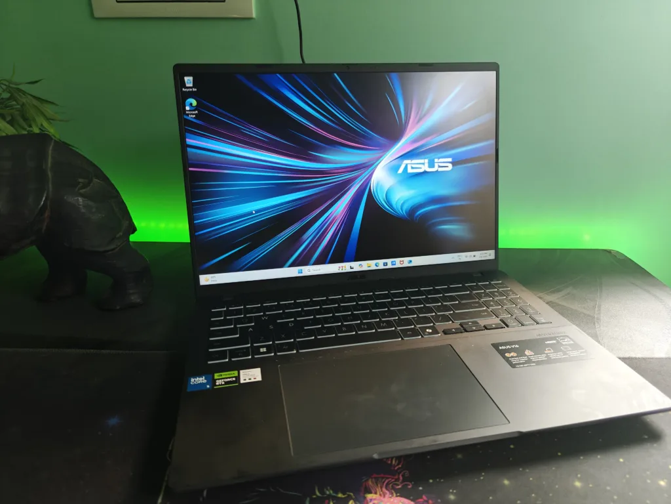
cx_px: 336
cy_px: 252
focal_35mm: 23
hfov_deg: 73.9
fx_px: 446
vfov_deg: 58.9
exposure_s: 1/108
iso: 400
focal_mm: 6.06
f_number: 1.6
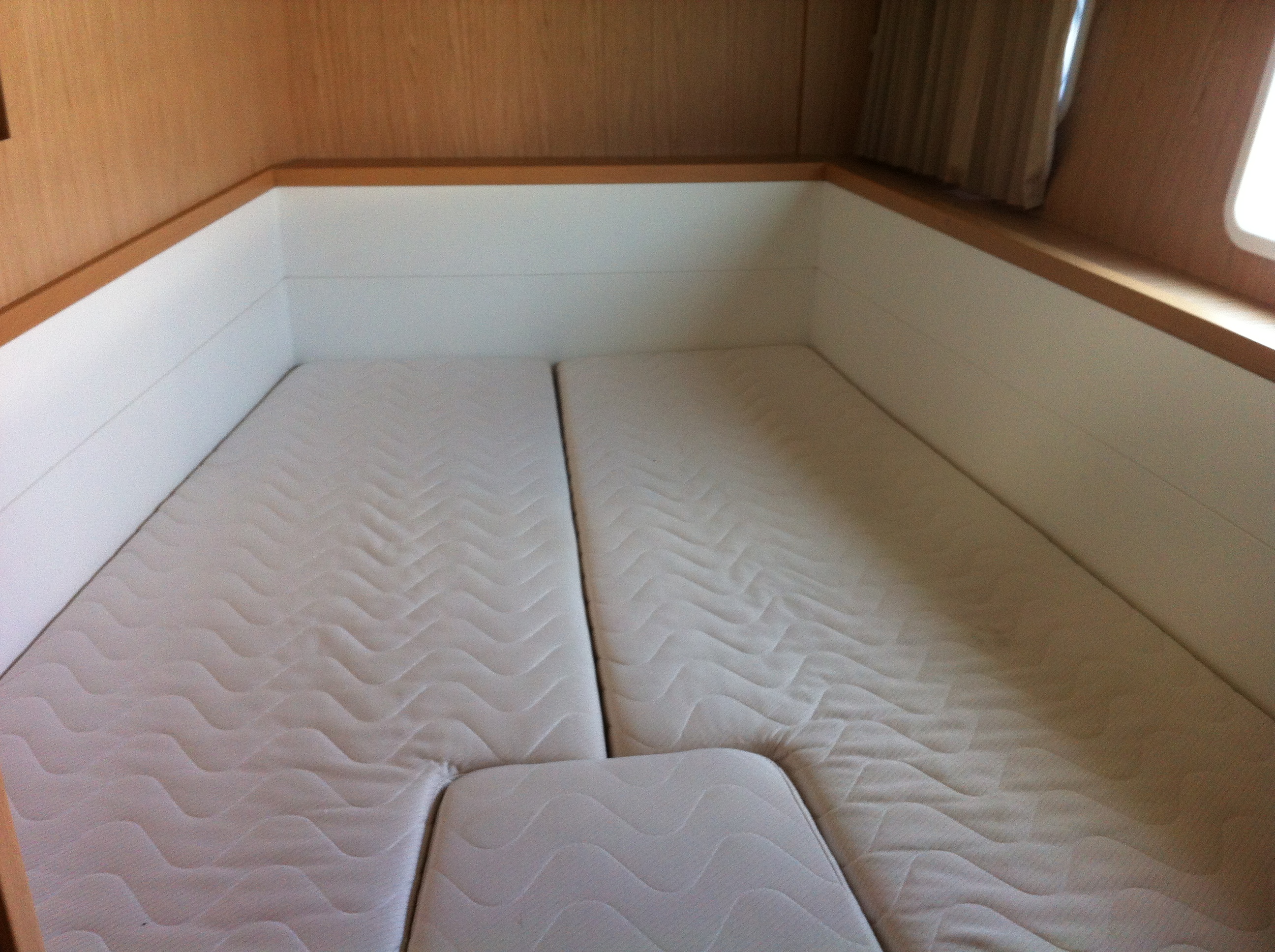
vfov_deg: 40.6
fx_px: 1287
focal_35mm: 35
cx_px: 638
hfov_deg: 52.7
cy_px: 476
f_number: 2.8
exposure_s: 1/15
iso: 100
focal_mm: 3.85
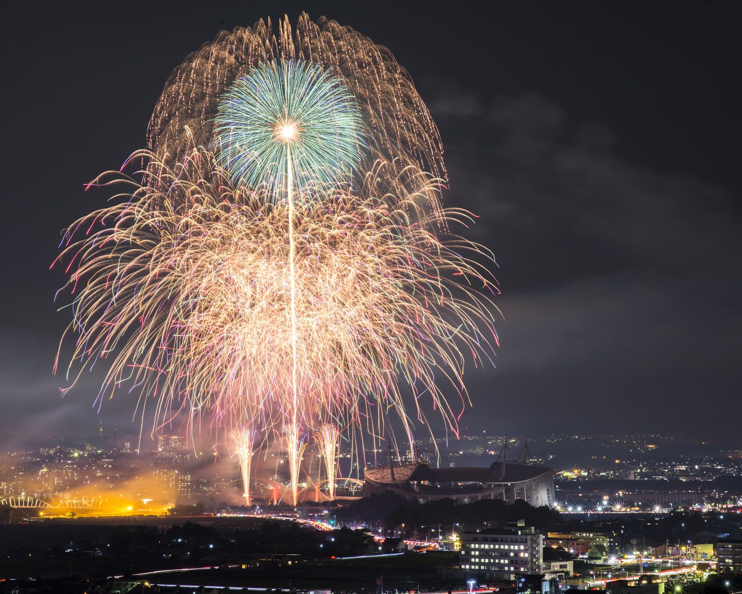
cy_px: 297
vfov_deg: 16.0
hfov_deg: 20.0
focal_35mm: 96
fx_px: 2108
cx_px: 406
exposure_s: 19
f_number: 11
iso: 100
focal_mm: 85
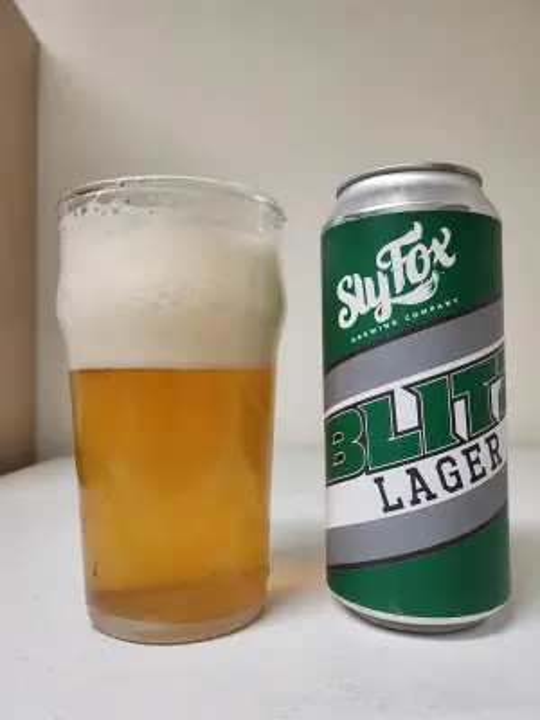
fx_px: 541
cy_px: 360
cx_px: 270
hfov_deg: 53.1
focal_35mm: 26
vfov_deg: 67.3
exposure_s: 1/120
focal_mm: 5.4
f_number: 1.8
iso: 250
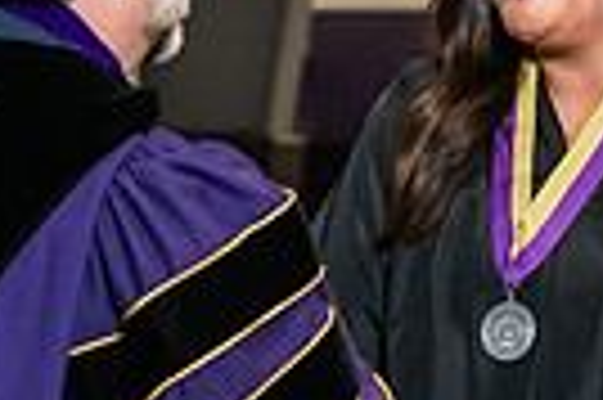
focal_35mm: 303
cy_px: 88
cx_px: 266
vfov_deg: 4.5
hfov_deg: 6.8
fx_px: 5069
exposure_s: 1/200
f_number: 5
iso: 2500
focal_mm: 70
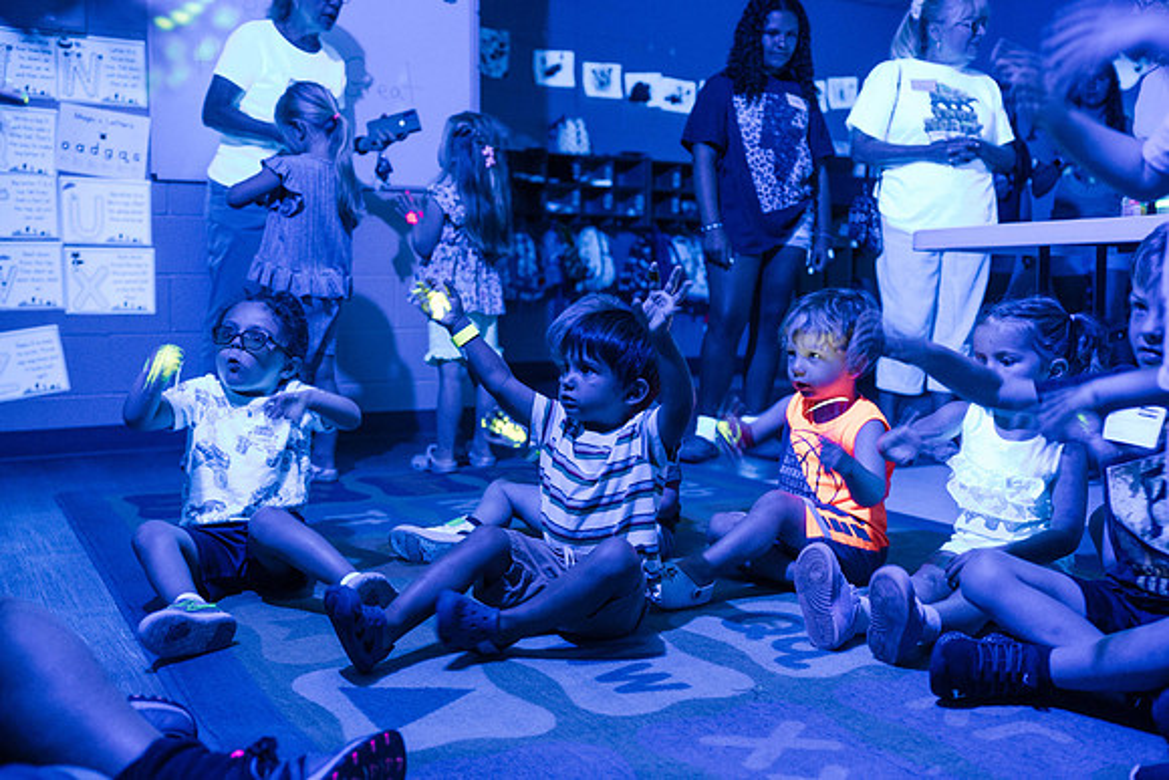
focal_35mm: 37
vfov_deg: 36.0
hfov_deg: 52.0
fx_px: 1199
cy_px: 388
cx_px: 579
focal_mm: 35
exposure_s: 1/30
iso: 6400
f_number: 2.8
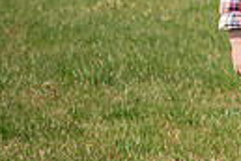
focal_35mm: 458
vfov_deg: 3.0
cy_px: -64
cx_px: 548
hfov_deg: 4.4
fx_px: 3066
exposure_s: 1/500
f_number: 6.3
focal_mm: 95
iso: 200
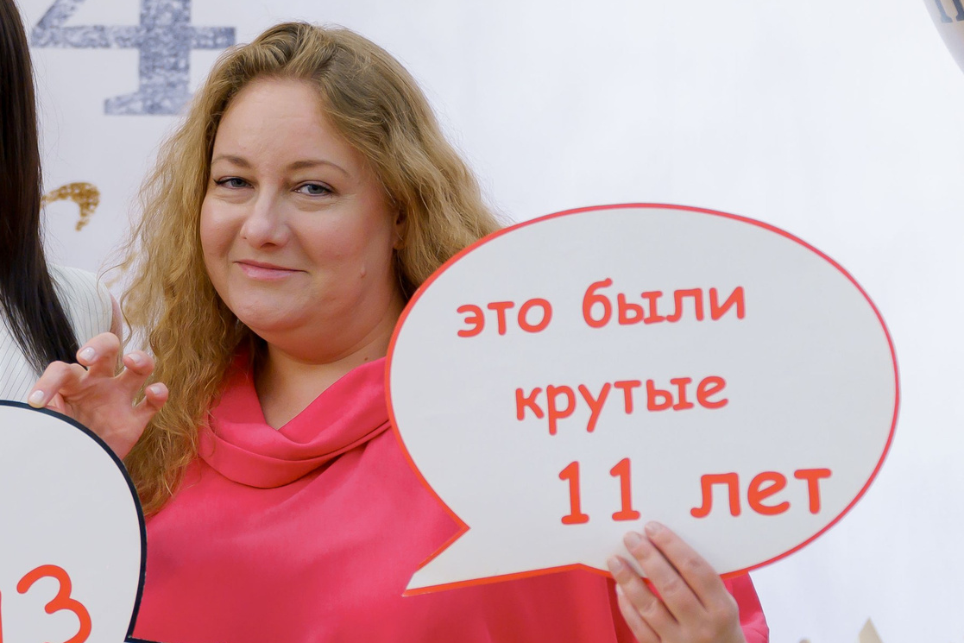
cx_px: -79
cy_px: 486
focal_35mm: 158
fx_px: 4231
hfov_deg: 12.8
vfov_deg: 8.7
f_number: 2.5
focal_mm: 67
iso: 800
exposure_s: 1/125
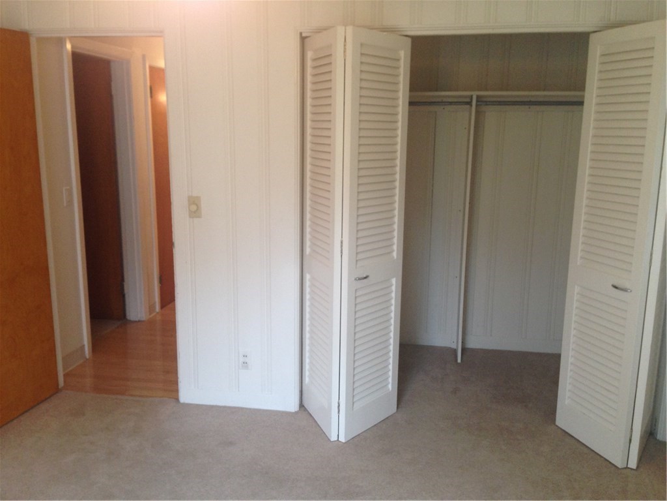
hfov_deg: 55.4
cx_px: 334
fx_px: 636
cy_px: 250
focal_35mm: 33
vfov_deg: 42.9
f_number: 2.4
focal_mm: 4.12
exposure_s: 1/20
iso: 125
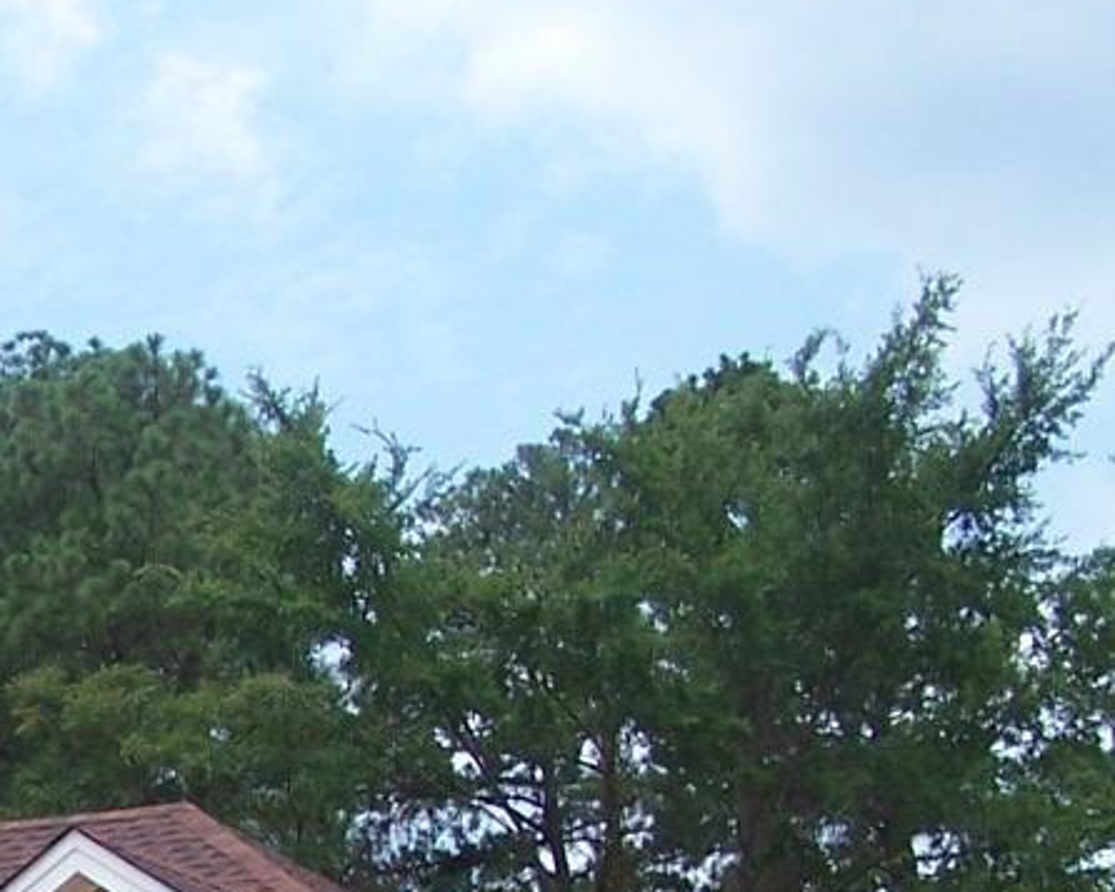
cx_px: -420
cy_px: 1222
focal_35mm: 129
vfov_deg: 11.6
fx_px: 4258
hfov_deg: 14.2
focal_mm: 6.3
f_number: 2.8
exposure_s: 1/1000
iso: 80
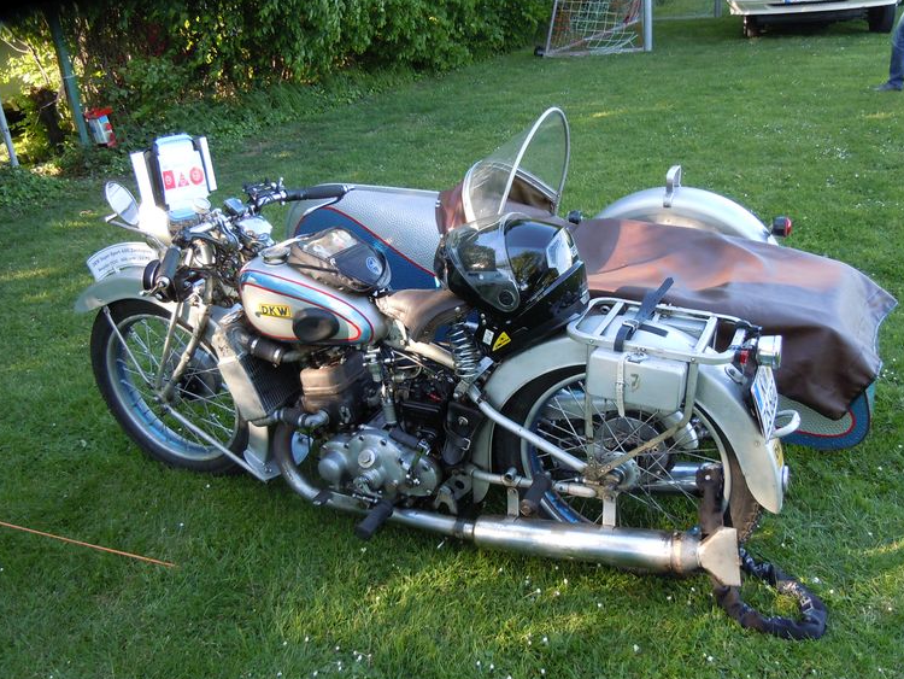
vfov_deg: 44.2
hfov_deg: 56.8
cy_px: 359
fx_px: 836
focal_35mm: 32
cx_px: 454
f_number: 3.5
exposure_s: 1/60
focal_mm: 5.4
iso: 160
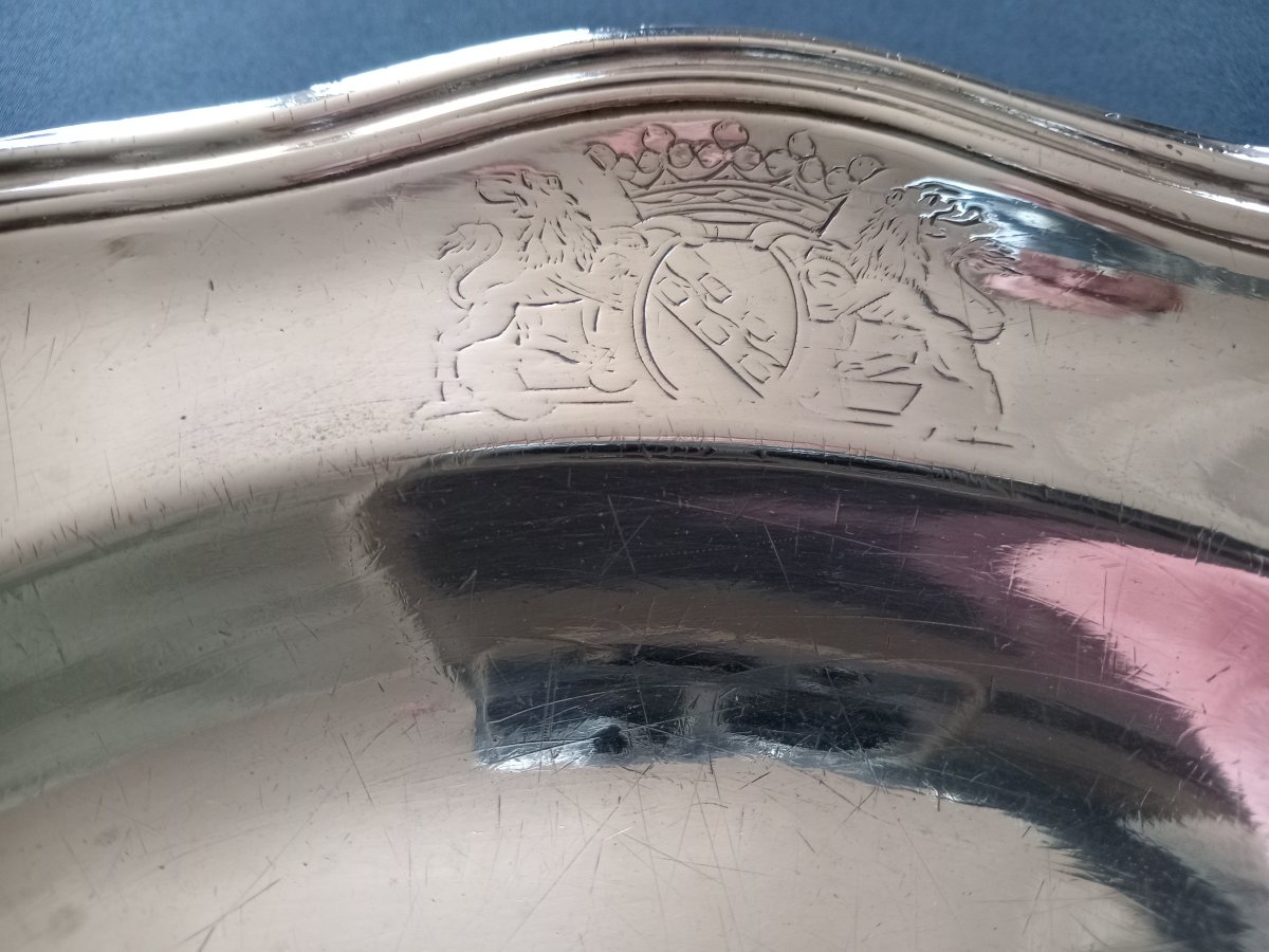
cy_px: 476
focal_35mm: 25
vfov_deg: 54.9
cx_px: 634
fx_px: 916
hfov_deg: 69.4
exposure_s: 1/25
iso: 618
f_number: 1.8
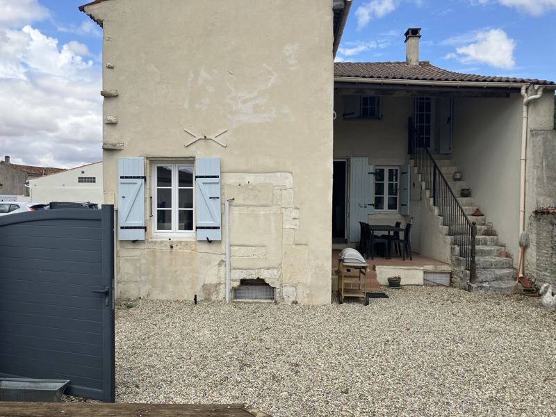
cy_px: 208
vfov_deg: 49.7
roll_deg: -0.2
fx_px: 450
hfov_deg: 63.4
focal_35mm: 28
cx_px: 278
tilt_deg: +0.0
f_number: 1.8
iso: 32
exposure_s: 1/2114
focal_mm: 3.99
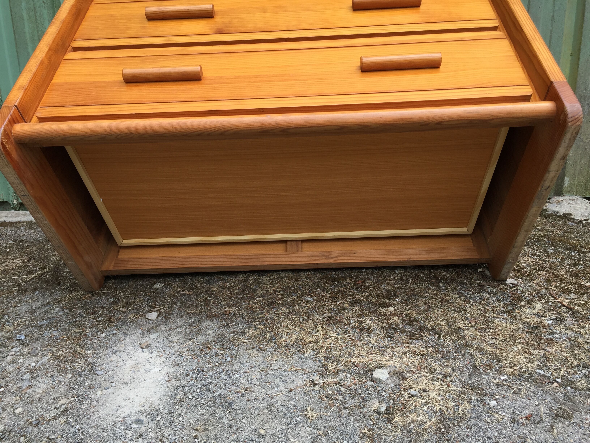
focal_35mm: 29
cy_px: 222
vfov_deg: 48.2
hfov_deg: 61.7
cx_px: 295
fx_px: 494
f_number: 2.2
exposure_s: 1/488
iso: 32
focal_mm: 4.15
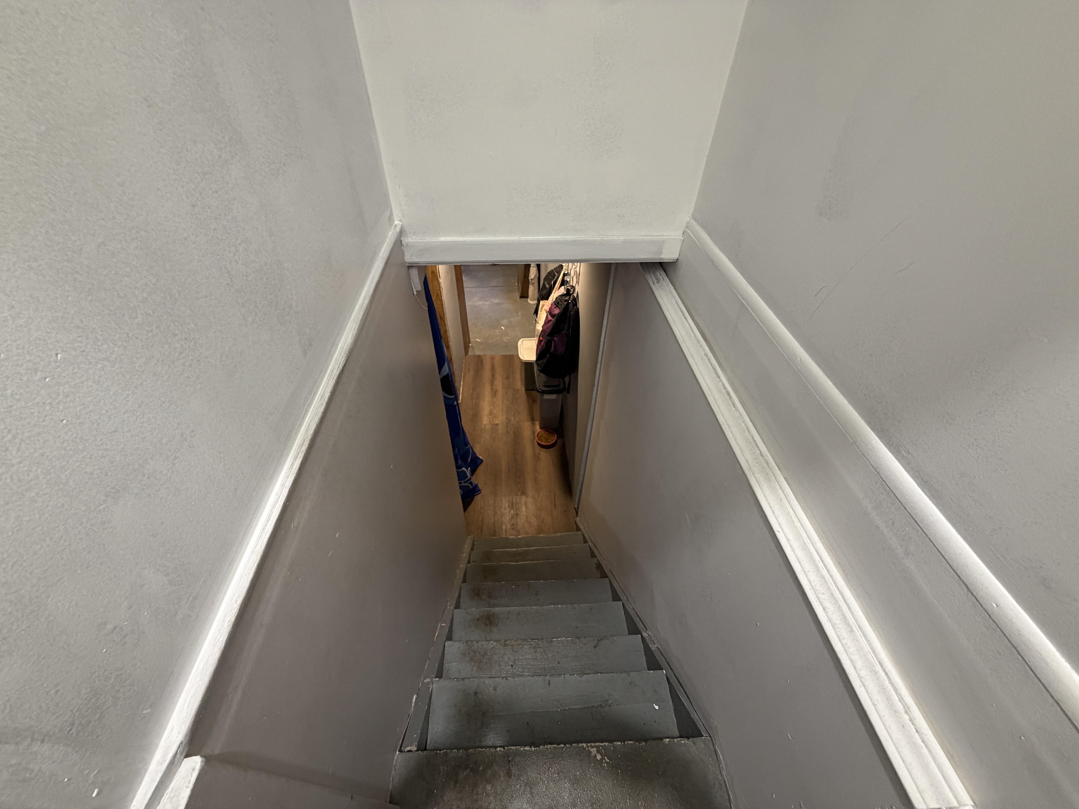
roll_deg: -0.8
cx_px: 540
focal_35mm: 14
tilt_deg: -42.6
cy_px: 404
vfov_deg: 85.7
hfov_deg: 102.1
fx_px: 436
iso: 320
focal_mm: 2.22
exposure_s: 1/60
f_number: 2.2
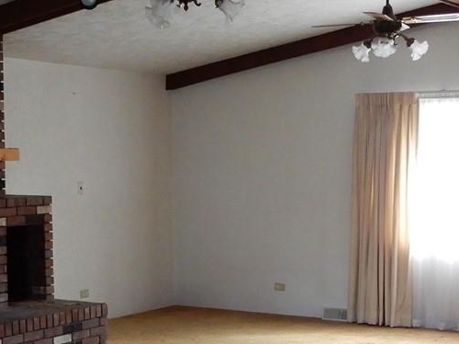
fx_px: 1021
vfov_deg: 18.9
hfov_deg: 25.3
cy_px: 288
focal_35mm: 77
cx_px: 234
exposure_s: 1/15
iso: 400
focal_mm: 4.3
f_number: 3.4
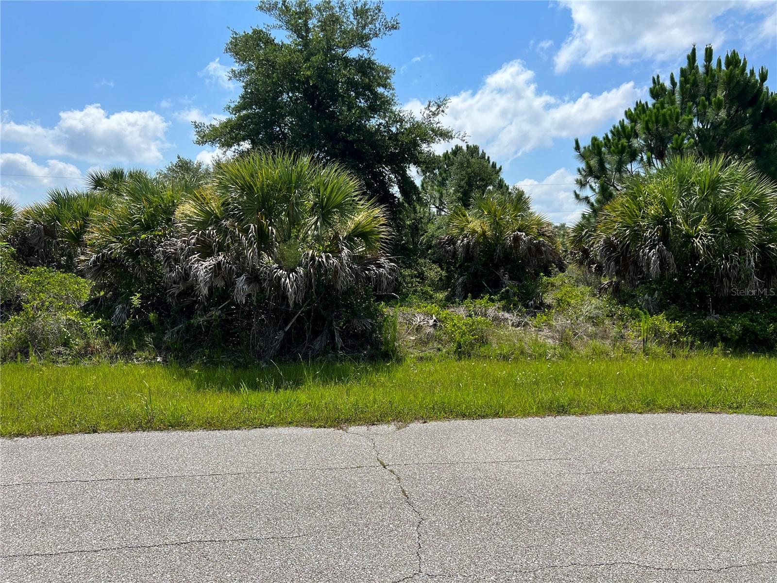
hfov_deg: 67.3
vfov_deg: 53.1
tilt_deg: -1.8
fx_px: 584
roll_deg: +0.3
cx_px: 388
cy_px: 292
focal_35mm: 26
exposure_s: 1/5587
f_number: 1.5
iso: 50
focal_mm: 5.7
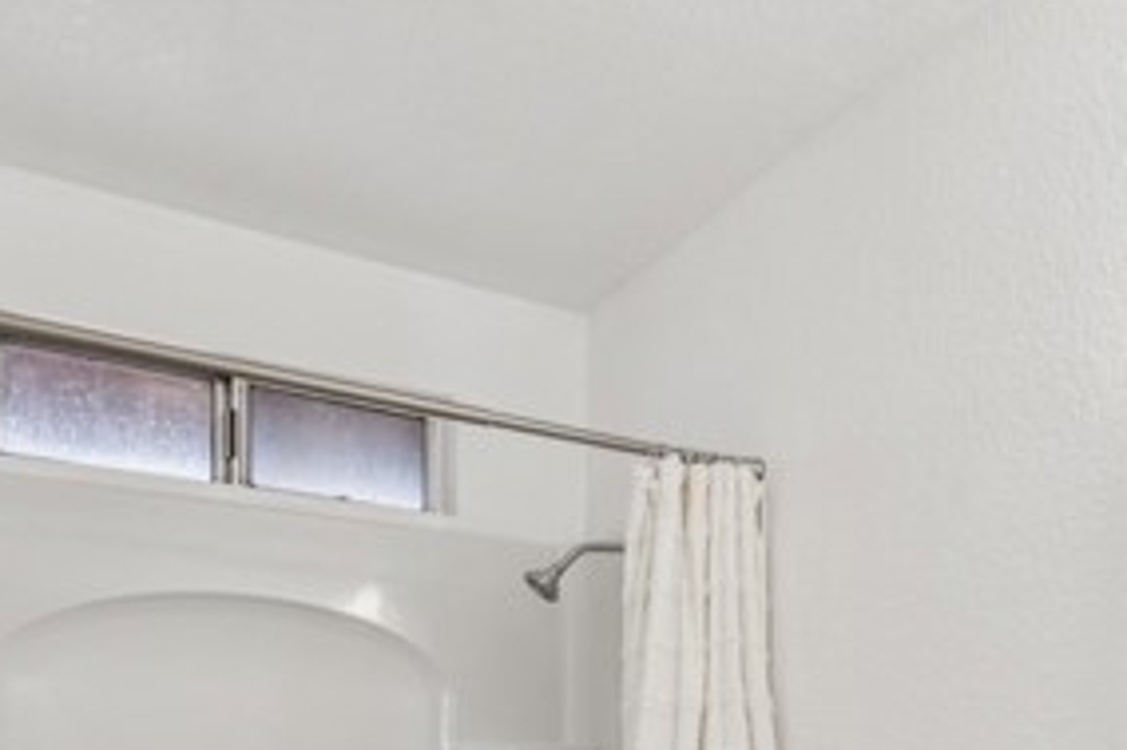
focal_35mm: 37
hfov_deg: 49.8
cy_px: 821
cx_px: 853
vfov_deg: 31.9
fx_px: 1154
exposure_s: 1/2.5
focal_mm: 16.4
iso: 100
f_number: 13
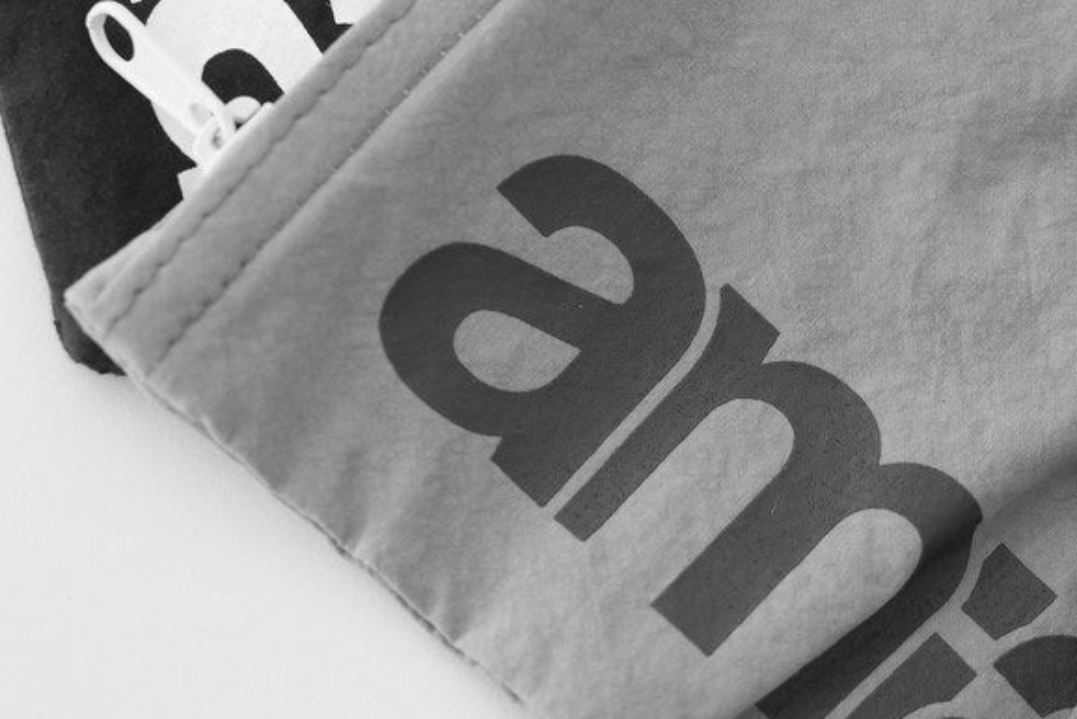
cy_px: 260
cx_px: 760
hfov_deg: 13.2
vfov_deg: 8.9
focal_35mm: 155
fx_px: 4639
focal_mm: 70
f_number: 4
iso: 200
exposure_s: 1/100
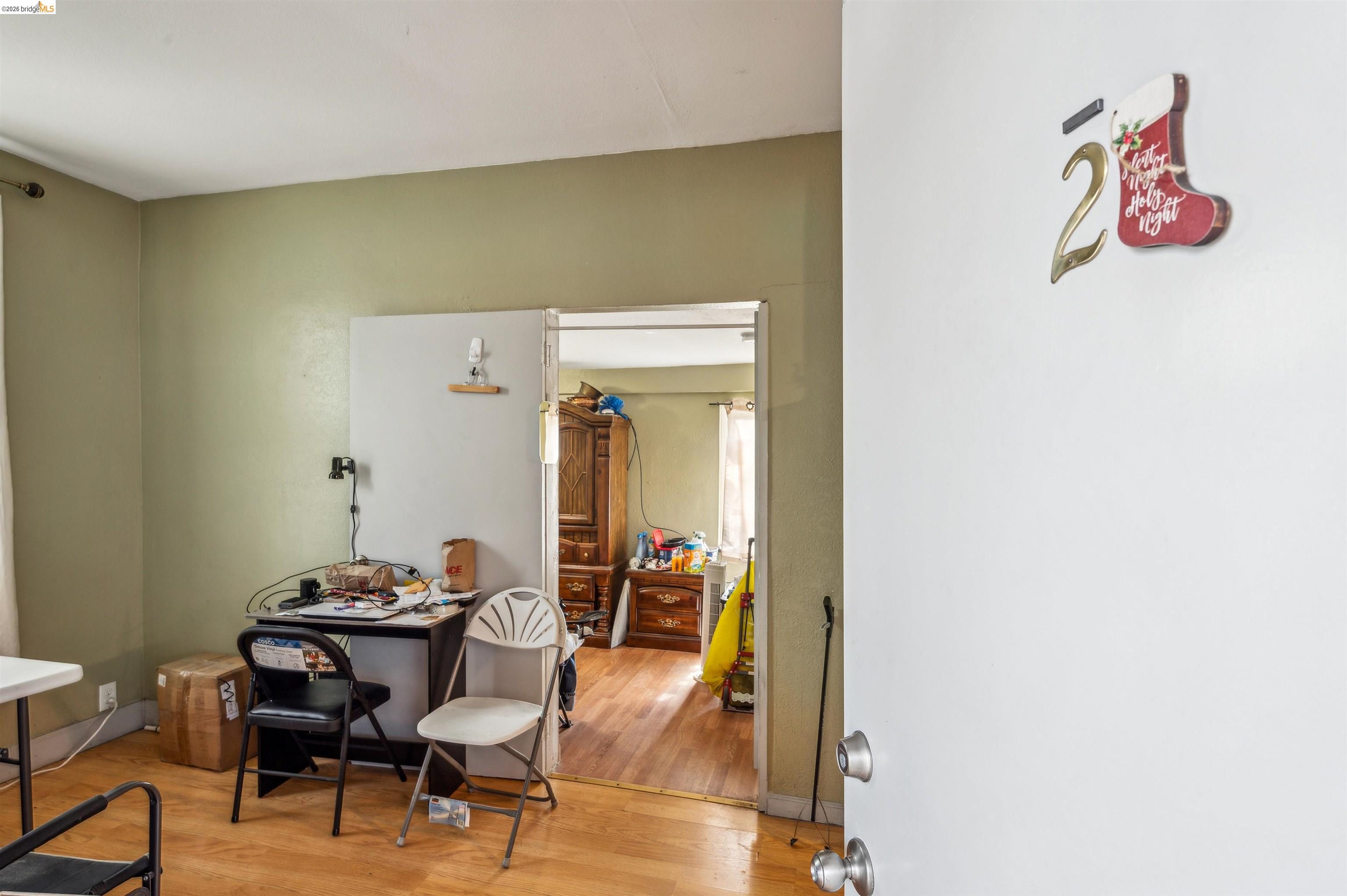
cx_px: 674
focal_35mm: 18
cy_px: 448
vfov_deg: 65.9
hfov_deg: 88.5
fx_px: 692
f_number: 9
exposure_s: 1/8
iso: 320
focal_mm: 18.5
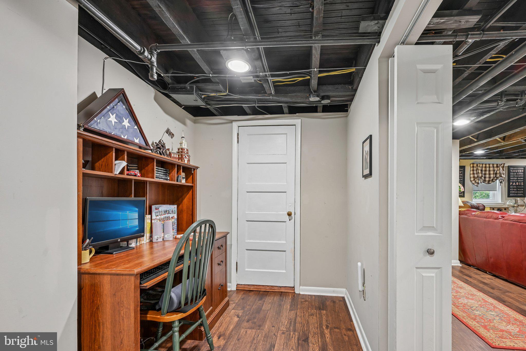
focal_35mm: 16
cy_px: 176
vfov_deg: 73.7
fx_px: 234
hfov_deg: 96.7
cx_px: 263
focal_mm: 16
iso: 800
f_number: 8
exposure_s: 1/3.33
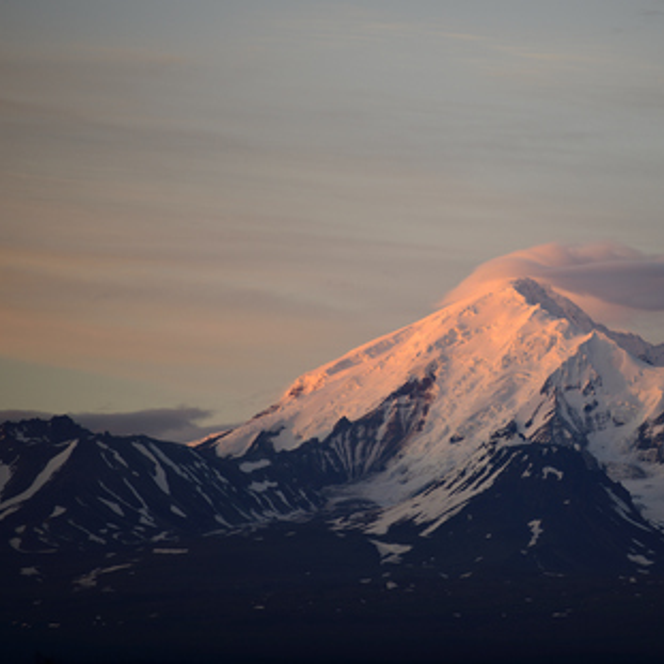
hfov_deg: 5.7
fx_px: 6641
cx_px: 470
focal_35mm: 306
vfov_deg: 5.7
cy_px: 279
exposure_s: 1/200
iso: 140
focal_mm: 200
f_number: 2.8
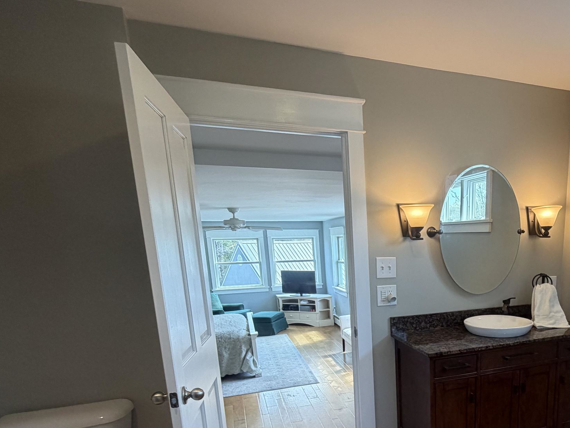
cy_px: 336
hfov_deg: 63.8
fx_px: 428
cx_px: 420
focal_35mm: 26
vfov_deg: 50.2
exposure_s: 1/120
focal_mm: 2.22
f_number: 2.2
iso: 160
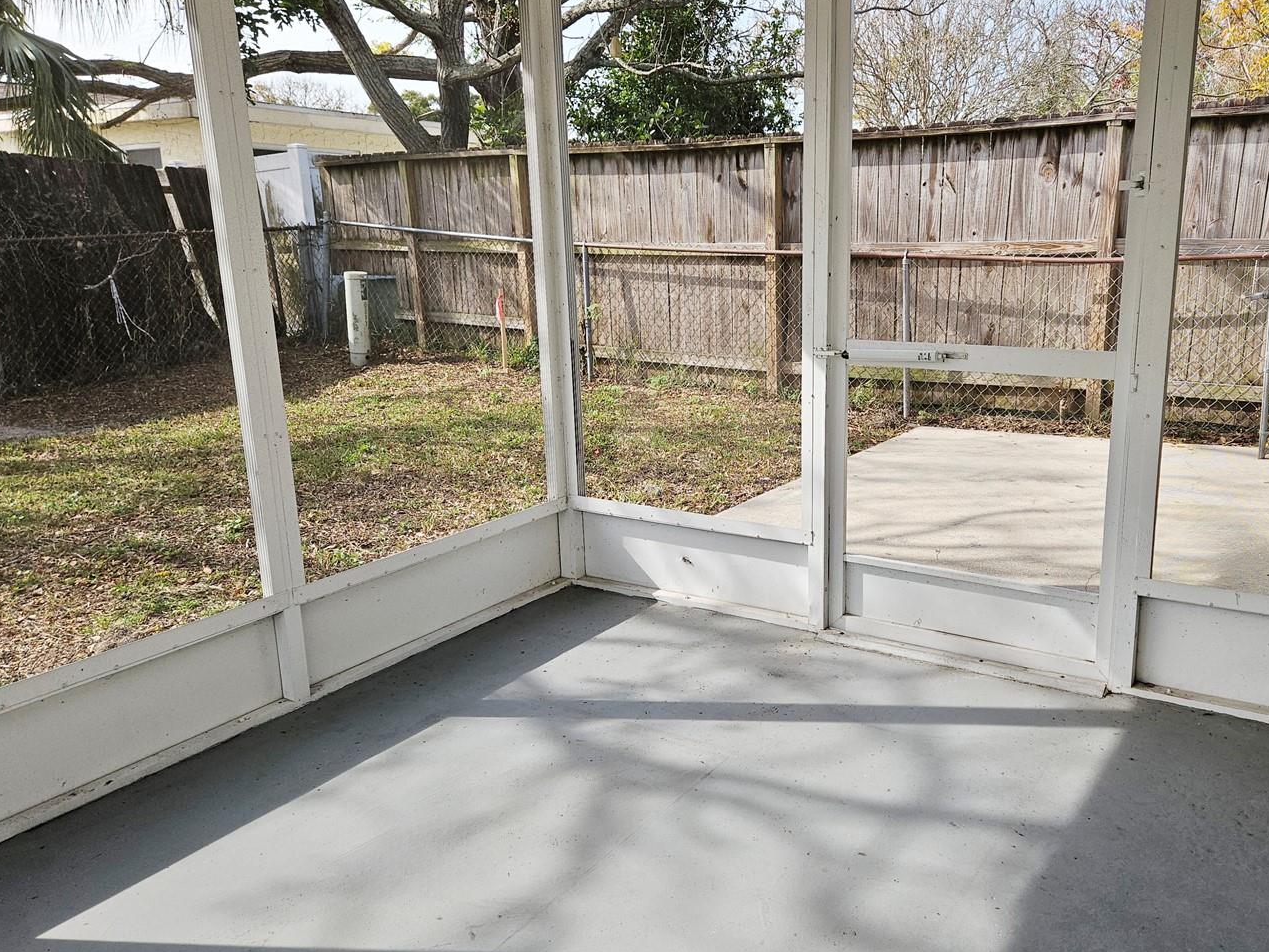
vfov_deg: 48.2
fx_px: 1063
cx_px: 747
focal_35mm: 29
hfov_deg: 61.2
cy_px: 482
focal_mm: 5.4
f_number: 1.8
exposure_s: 1/548
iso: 25
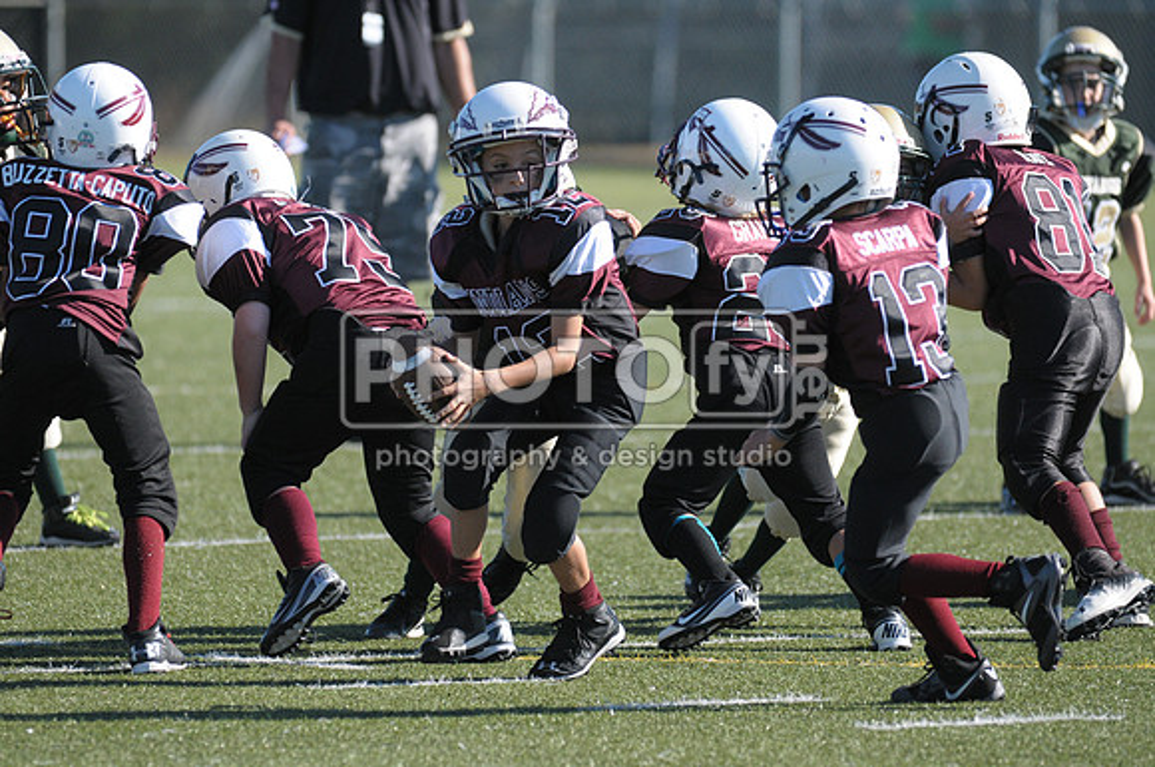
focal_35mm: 405
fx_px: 12976
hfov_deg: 5.1
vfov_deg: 3.4
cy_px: 384
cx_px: 578
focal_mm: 270
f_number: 4
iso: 640
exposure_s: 1/2500
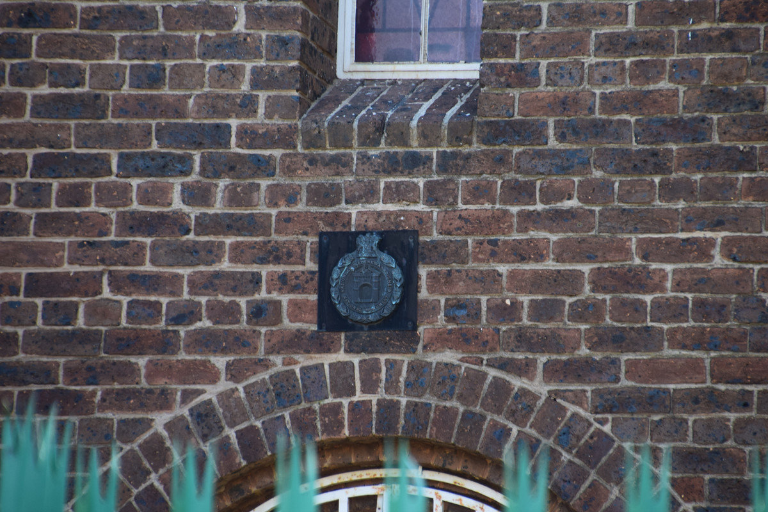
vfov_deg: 3.4
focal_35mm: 405
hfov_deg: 5.1
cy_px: 256
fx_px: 8639
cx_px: 384
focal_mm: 270
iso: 400
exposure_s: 1/80
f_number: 8
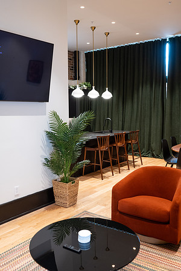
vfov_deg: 54.4
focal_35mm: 35
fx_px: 264
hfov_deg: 37.9
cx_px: 90
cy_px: 136
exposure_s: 1/30
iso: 800
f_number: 4
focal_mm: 35
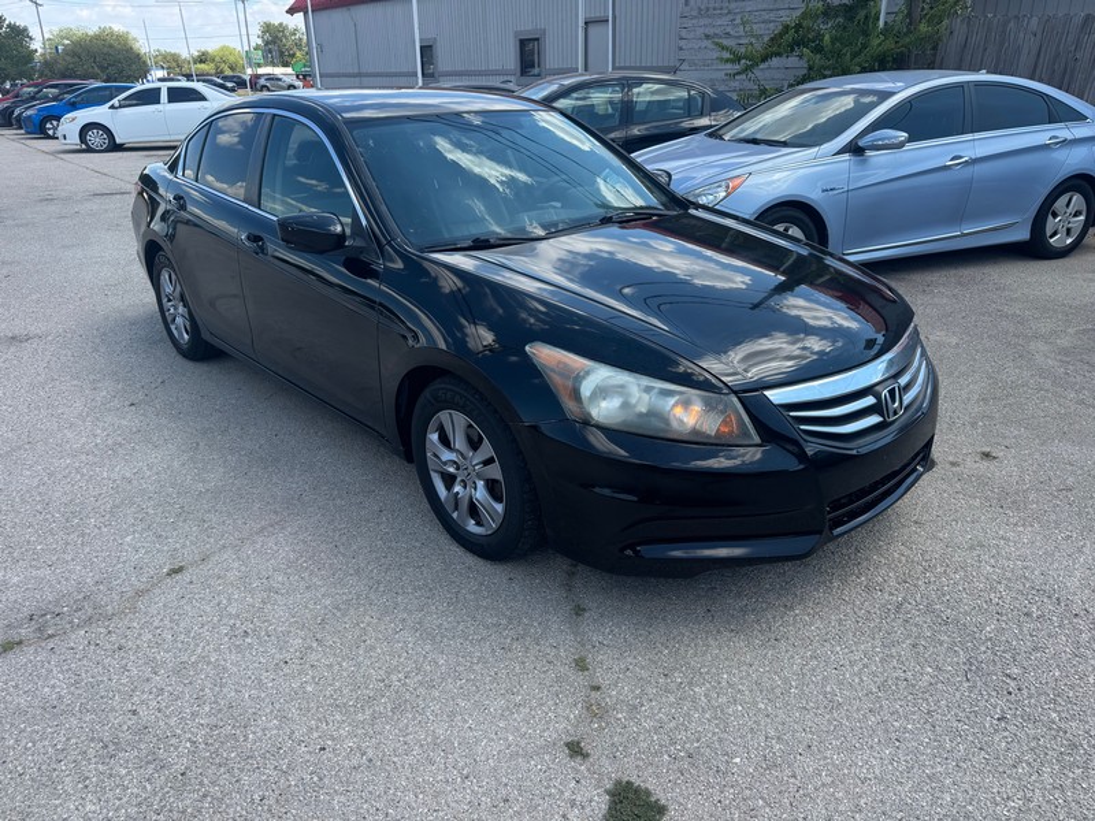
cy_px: 410
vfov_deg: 56.8
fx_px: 759
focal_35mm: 24
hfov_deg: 71.6
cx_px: 548
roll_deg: +1.0
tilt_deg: -25.8
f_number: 1.78
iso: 80
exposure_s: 1/1597
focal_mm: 6.76
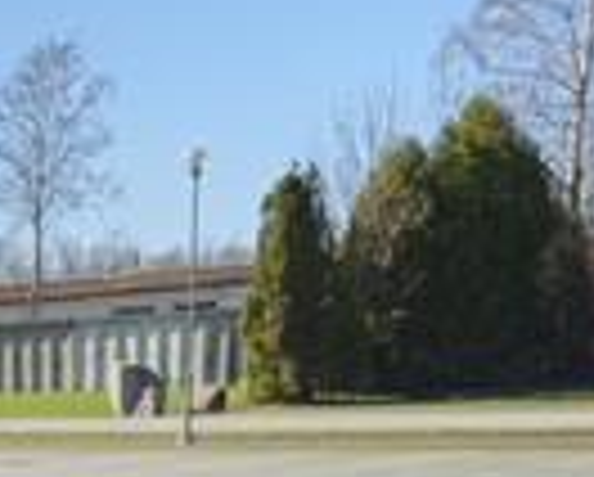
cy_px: 990
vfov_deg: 12.9
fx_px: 1796
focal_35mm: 102
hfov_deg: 17.7
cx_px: -166
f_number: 1.8
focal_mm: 5.54
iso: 50
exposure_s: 1/874
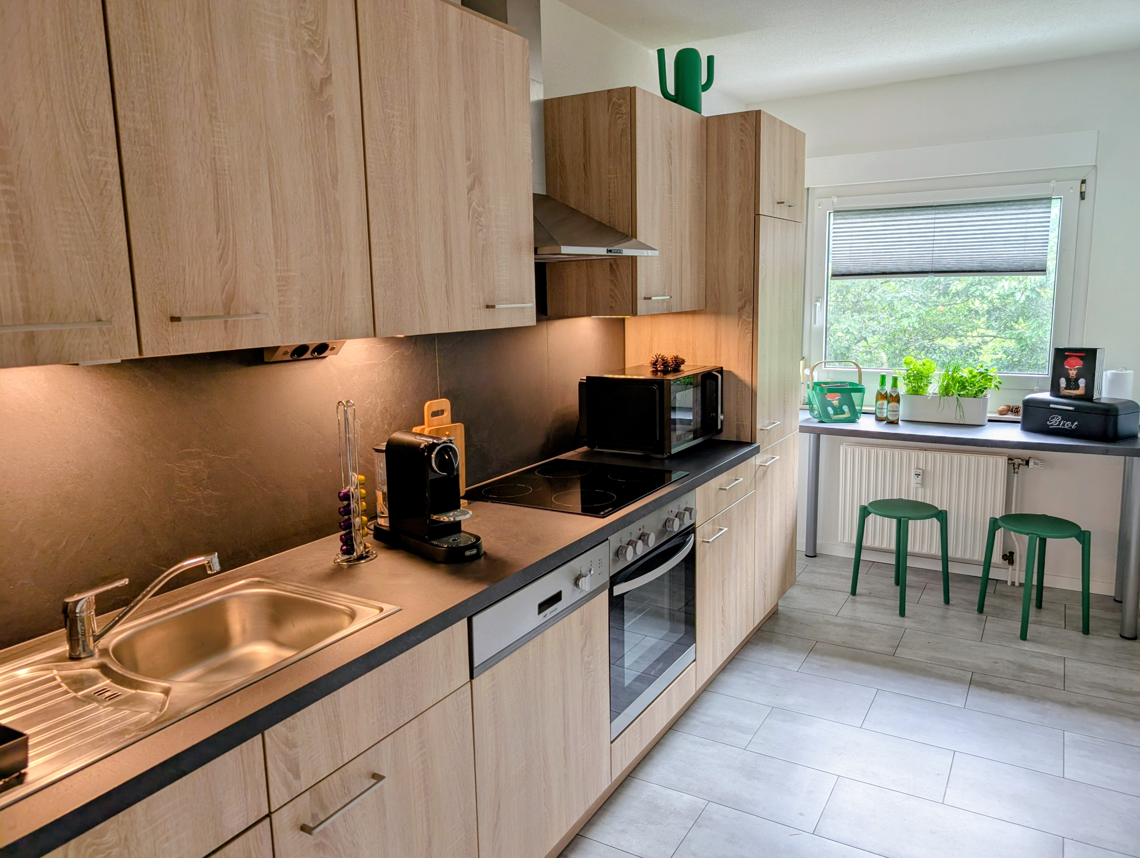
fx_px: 791
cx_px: 570
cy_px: 429
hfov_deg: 71.5
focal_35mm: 24
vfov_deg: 56.9
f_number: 1.68
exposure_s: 1/23.8
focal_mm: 6.9
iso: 31
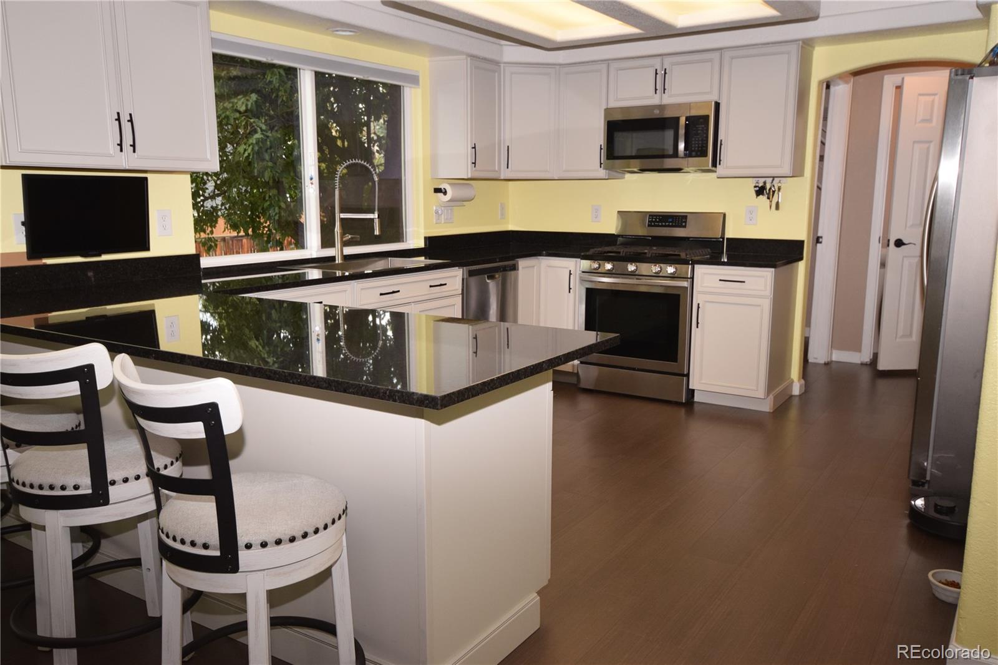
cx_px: 499
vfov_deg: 43.6
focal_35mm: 30
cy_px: 332
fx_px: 831
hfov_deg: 61.9
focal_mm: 20
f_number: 8
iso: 800
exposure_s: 1/60
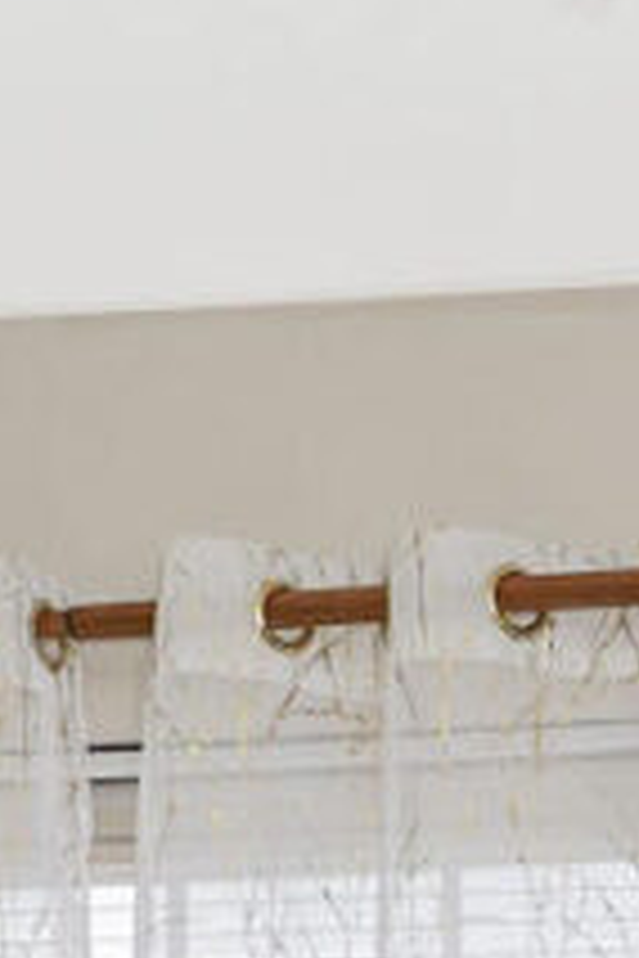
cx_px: 1652
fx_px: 5271
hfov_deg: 6.5
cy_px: 1896
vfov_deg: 9.7
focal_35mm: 198
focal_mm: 16.5
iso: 50
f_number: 5
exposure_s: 1/50
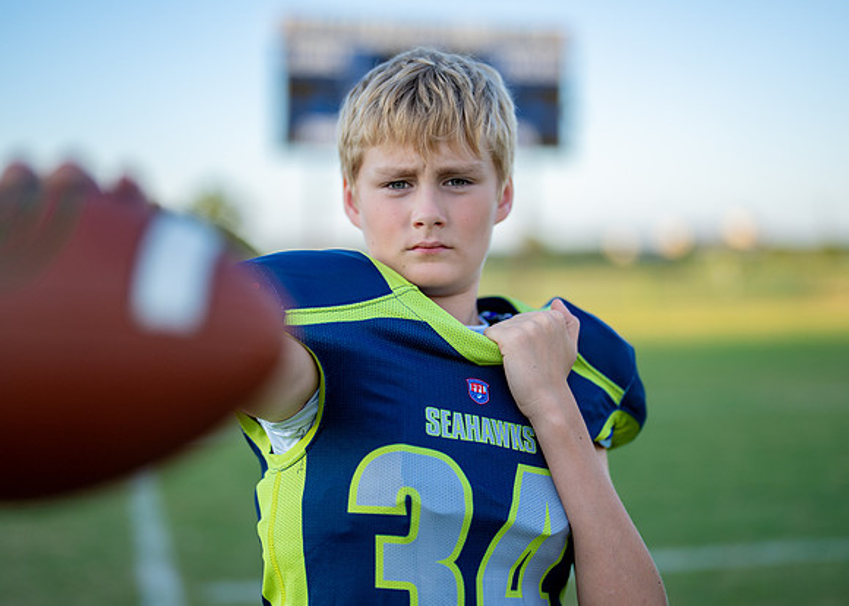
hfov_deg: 34.9
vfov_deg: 25.3
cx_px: 449
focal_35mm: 56
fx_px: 1348
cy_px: 289
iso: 160
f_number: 1.2
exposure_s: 1/2500
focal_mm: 50
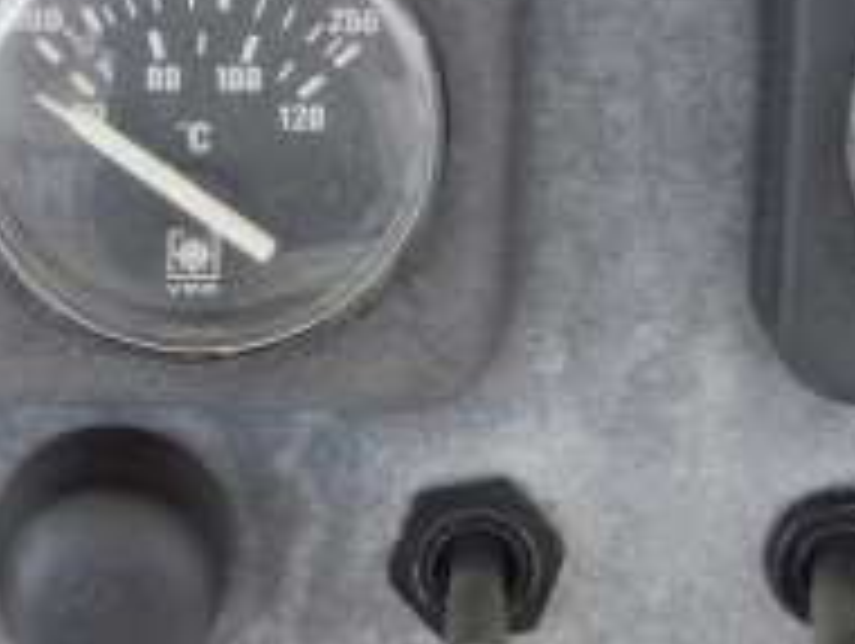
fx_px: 4674
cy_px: -90
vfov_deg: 7.8
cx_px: -50
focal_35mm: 189
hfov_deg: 10.3
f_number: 3.7
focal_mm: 8
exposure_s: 1/100
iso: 125
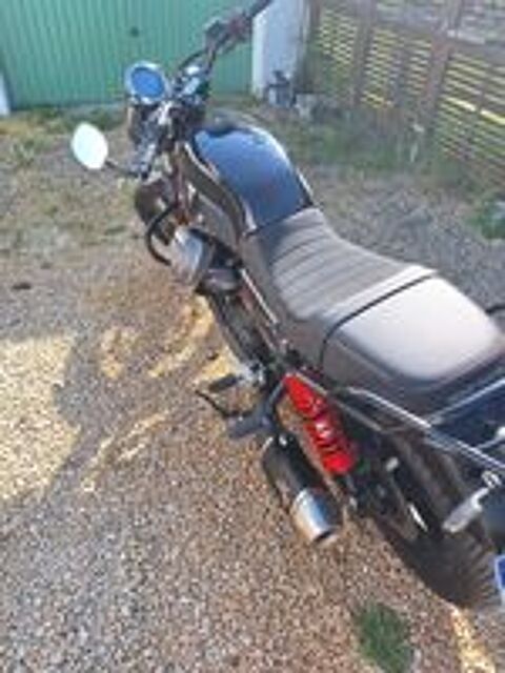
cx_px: 252
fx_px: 447
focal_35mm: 23
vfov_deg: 73.9
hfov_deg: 58.9
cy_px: 336
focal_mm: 5.54
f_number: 1.8
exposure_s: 1/829
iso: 40
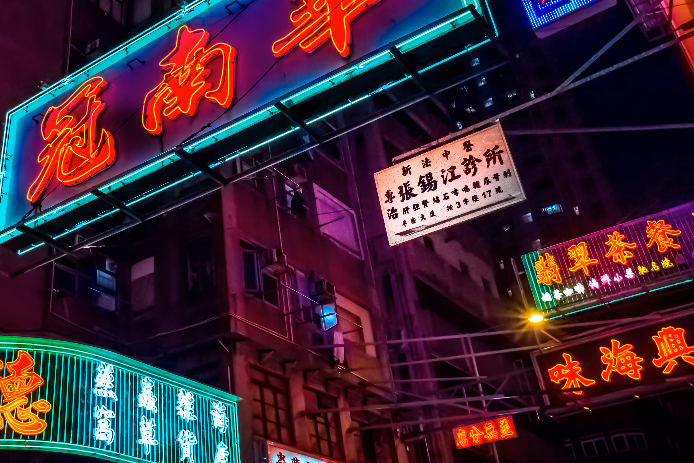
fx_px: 771
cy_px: 99
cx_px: 198
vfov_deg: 32.6
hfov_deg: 47.1
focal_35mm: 40
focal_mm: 20
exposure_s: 1/320
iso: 8000
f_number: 5.6
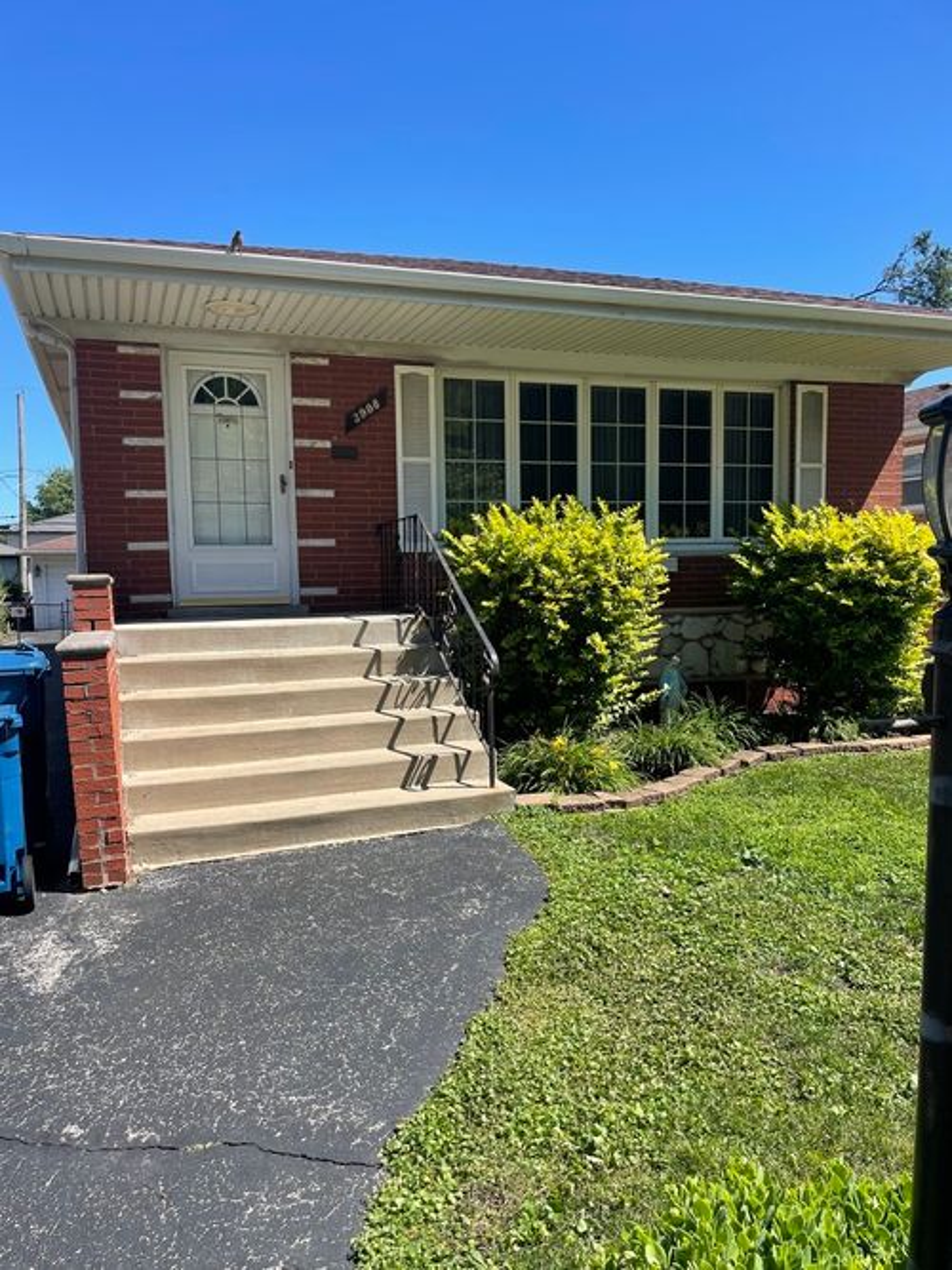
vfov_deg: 67.3
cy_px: 635
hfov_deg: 53.0
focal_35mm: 26
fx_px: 954
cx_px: 476
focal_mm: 4.2
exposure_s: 1/1855
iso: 32
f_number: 1.6
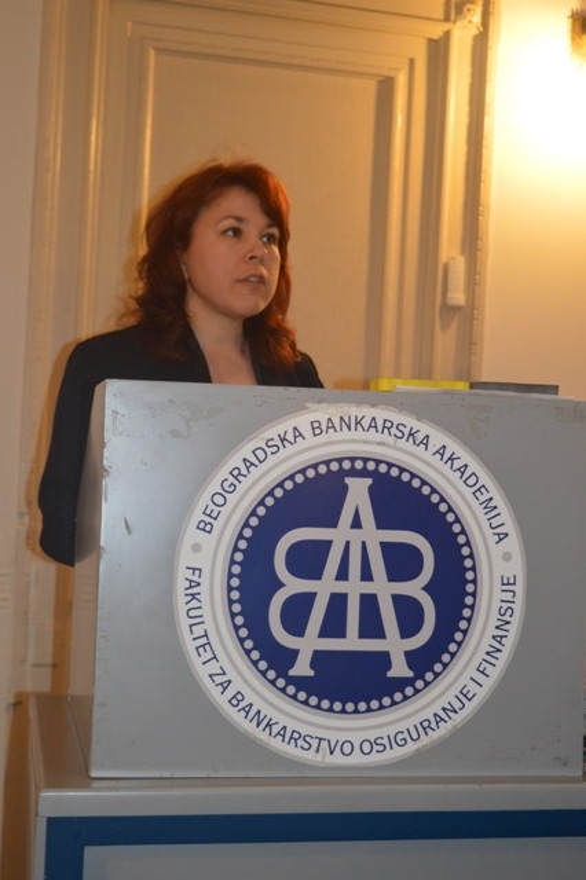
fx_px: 1393
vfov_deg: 35.1
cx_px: 293
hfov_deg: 23.8
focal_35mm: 57
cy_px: 440
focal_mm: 38
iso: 1600
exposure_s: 1/80
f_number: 4.8
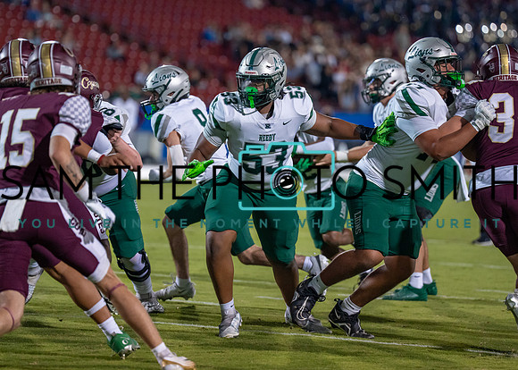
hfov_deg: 8.4
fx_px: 3545
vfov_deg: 6.0
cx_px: 236
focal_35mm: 241
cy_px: 149
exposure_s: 1/1250
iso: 2000
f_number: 2.8
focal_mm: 175
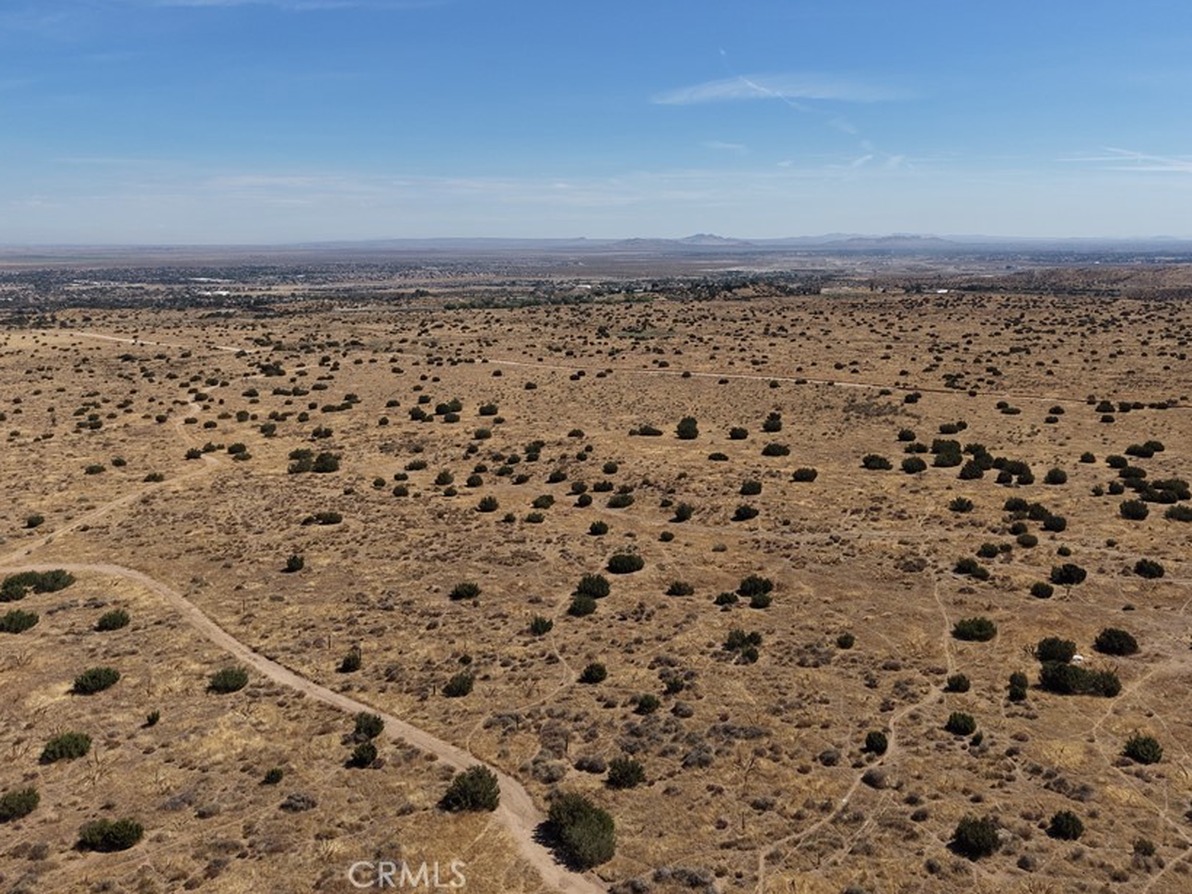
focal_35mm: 30
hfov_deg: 60.0
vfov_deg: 46.4
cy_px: 336
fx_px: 1033
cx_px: 614
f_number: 1.8
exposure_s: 1/6400
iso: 140
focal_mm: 8.67
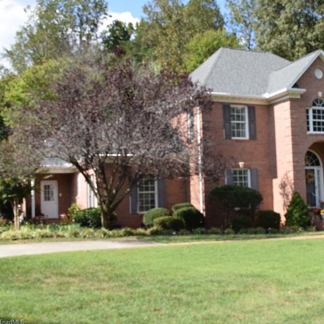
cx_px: 239
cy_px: 162
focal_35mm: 49
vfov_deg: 34.9
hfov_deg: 34.3
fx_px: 515
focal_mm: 25
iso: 200
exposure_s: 1/250
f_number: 8
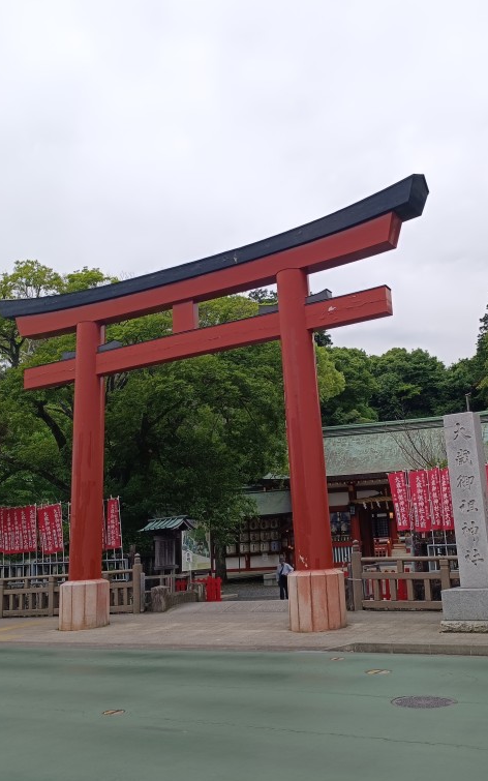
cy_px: 396
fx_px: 489
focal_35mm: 23
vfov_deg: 77.1
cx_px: 305
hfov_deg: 52.4
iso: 50
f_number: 1.65
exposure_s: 1/187
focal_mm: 6.14
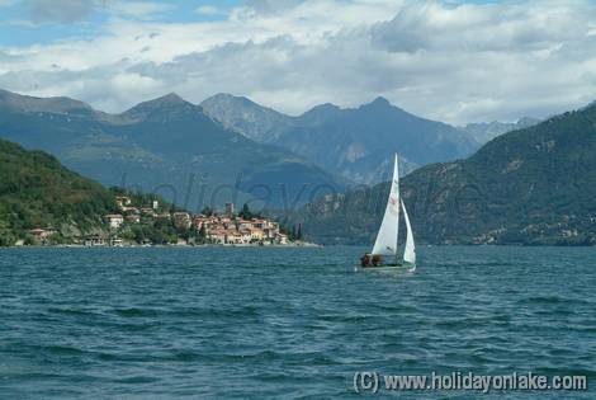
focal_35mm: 105
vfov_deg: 13.1
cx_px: 298
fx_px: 1741
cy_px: 200
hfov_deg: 19.4
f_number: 9.5
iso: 200
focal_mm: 70
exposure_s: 1/500
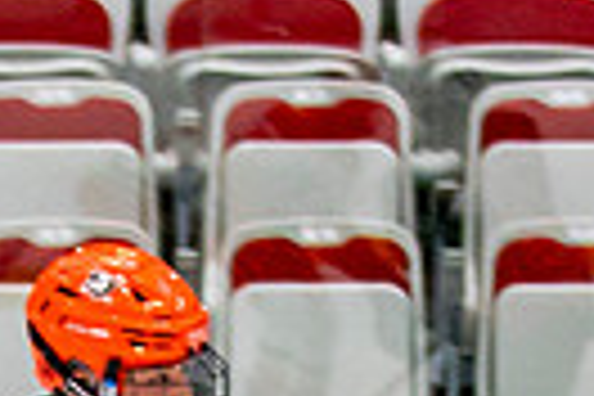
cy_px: 1295
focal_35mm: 872
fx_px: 14387
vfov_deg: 1.6
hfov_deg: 2.4
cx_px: -226
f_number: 2.8
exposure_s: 1/640
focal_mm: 90
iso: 640
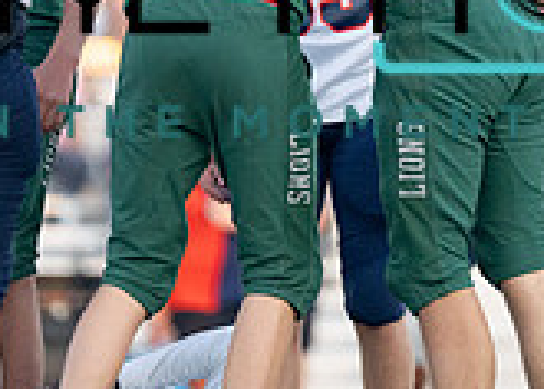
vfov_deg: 1.6
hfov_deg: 2.3
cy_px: -90
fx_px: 13833
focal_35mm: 895
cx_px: 412
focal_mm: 200
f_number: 2.8
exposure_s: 1/2500
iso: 1000
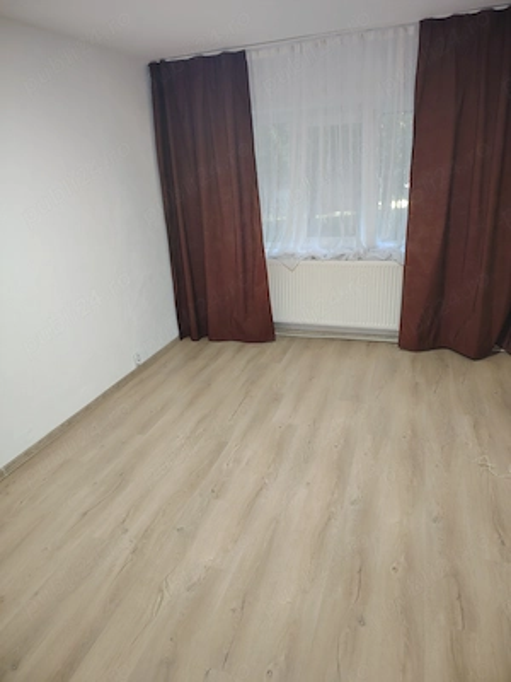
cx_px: 256
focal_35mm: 24
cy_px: 341
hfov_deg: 56.8
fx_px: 472
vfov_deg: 71.6
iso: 1234
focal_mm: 5.25
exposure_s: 1/33.3
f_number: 1.75
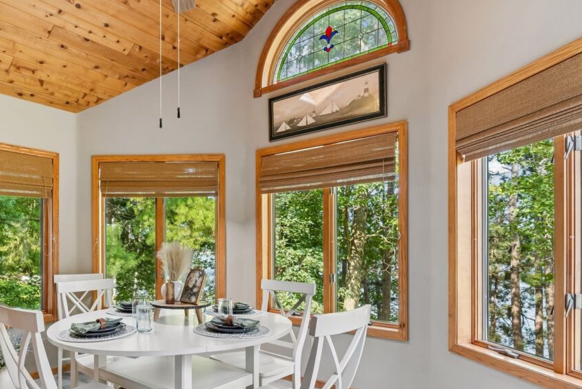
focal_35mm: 24
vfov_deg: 52.3
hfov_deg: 71.3
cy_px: 254
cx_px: 188
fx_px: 388
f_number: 8
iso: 800
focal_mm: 17
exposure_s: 1/30
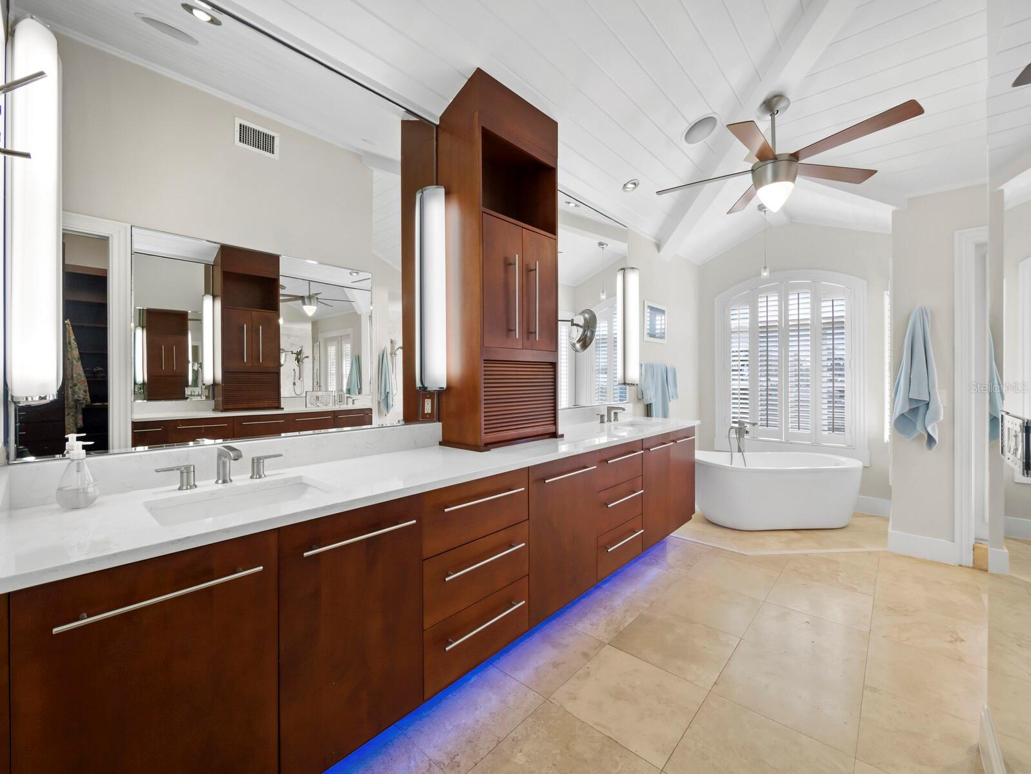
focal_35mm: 14
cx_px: 516
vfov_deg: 85.7
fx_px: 417
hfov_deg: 102.0
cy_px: 387
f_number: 7.1
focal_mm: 7
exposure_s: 1/15
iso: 400
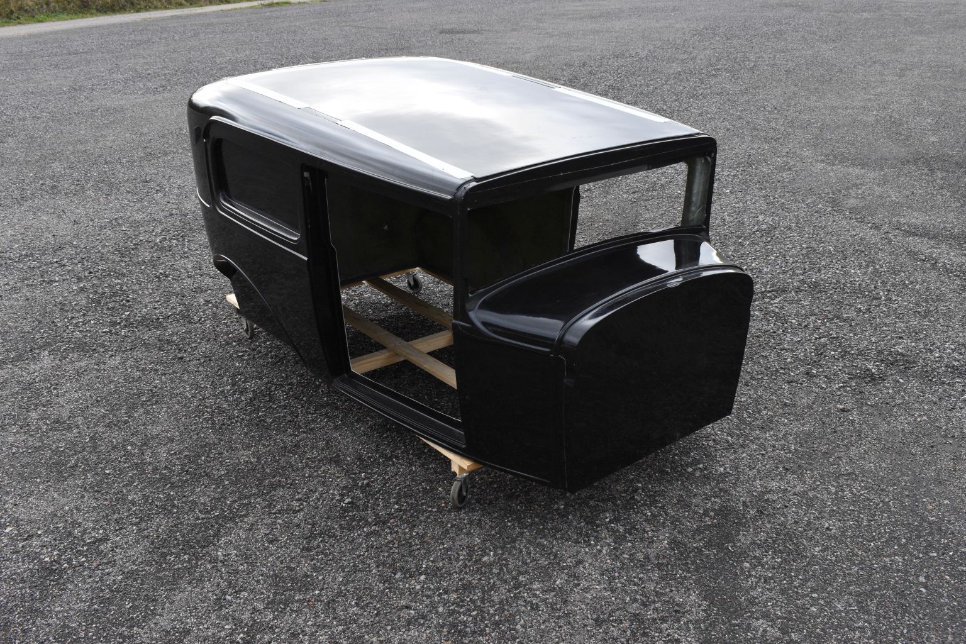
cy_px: 322
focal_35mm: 34
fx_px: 926
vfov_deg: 38.4
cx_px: 483
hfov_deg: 55.1
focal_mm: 23
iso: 1250
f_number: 9
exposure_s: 1/320
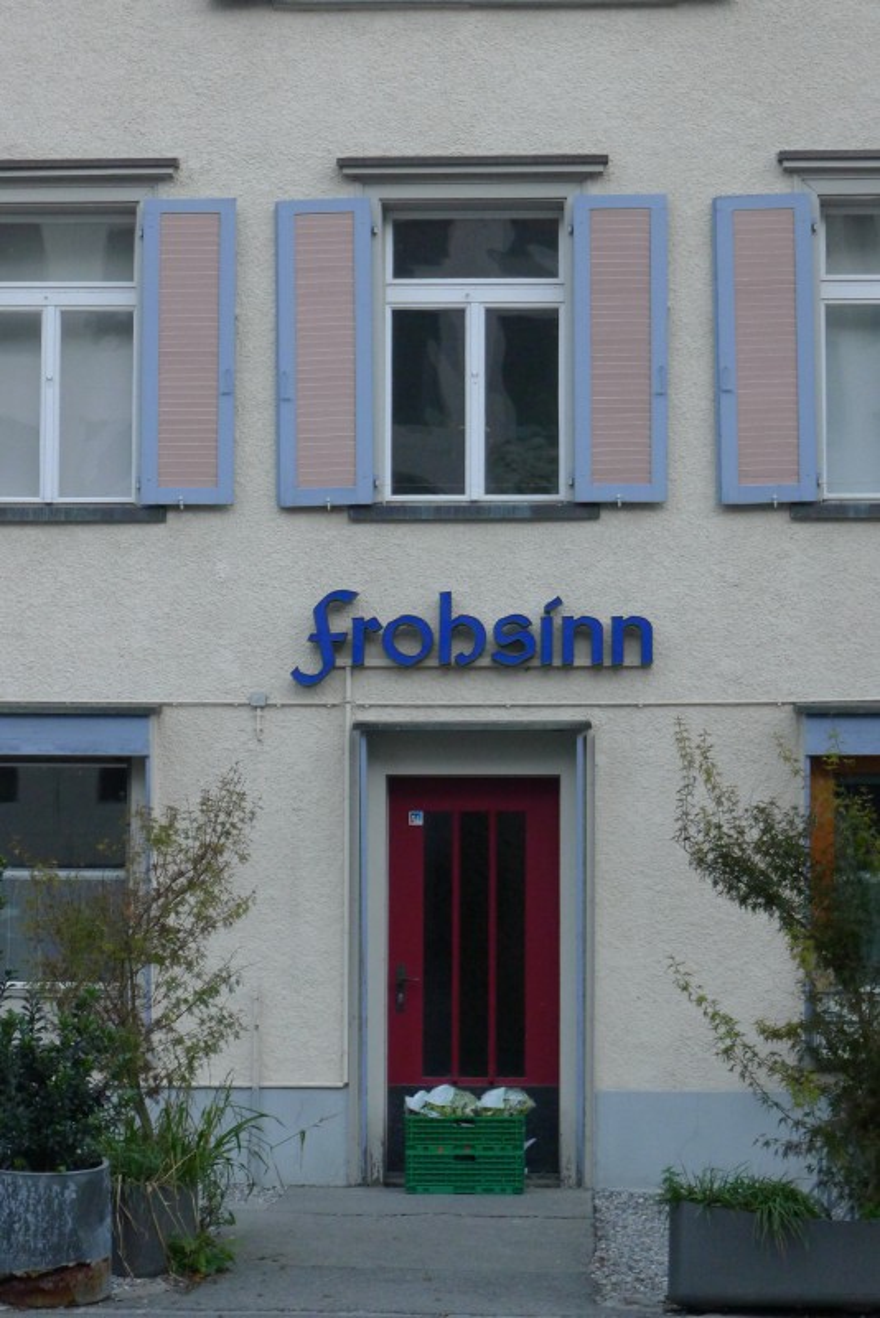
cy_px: 659
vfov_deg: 25.4
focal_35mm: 80
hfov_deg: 17.1
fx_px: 2931
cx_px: 440
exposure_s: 1/250
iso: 400
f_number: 3.2
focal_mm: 17.1
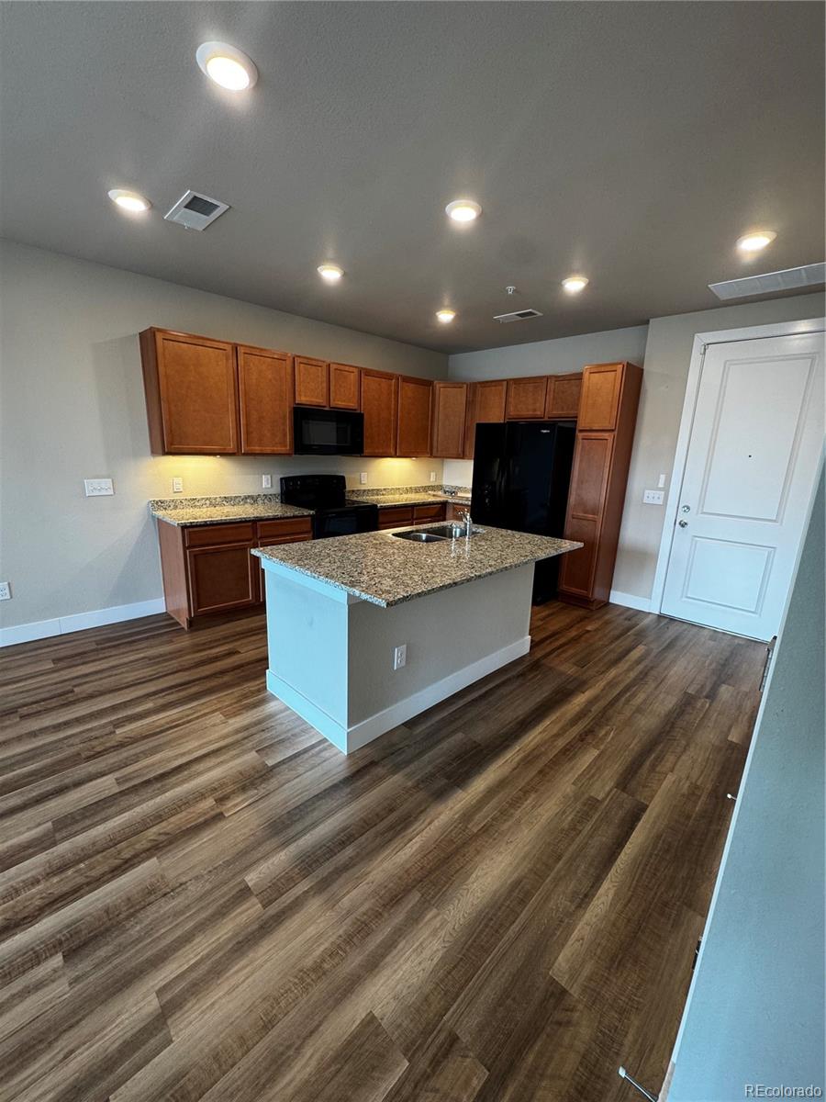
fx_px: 445
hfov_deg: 85.7
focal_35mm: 14
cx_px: 413
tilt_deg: -10.1
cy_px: 551
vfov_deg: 102.1
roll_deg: +0.8
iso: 160
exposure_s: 1/60
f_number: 2.2
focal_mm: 2.22
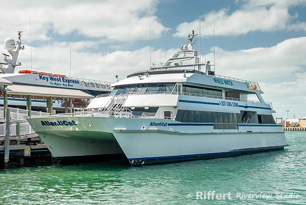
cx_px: 153
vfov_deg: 22.7
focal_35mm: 60
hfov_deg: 33.4
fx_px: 511
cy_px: 103
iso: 100
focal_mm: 40
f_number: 8
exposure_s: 1/250
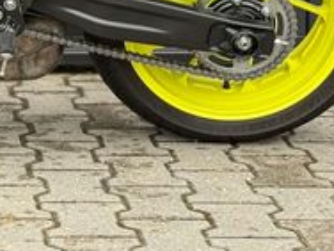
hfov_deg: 11.9
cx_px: -73
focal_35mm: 163
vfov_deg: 8.9
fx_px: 1573
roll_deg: +0.0
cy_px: -135
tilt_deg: -4.8
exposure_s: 1/611
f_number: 1.78
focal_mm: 6.76
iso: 100
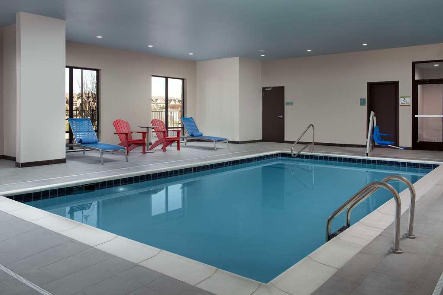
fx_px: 381
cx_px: 222
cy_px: 148
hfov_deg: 60.3
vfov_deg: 42.3
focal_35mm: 31
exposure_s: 1
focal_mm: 31
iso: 50
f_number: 11
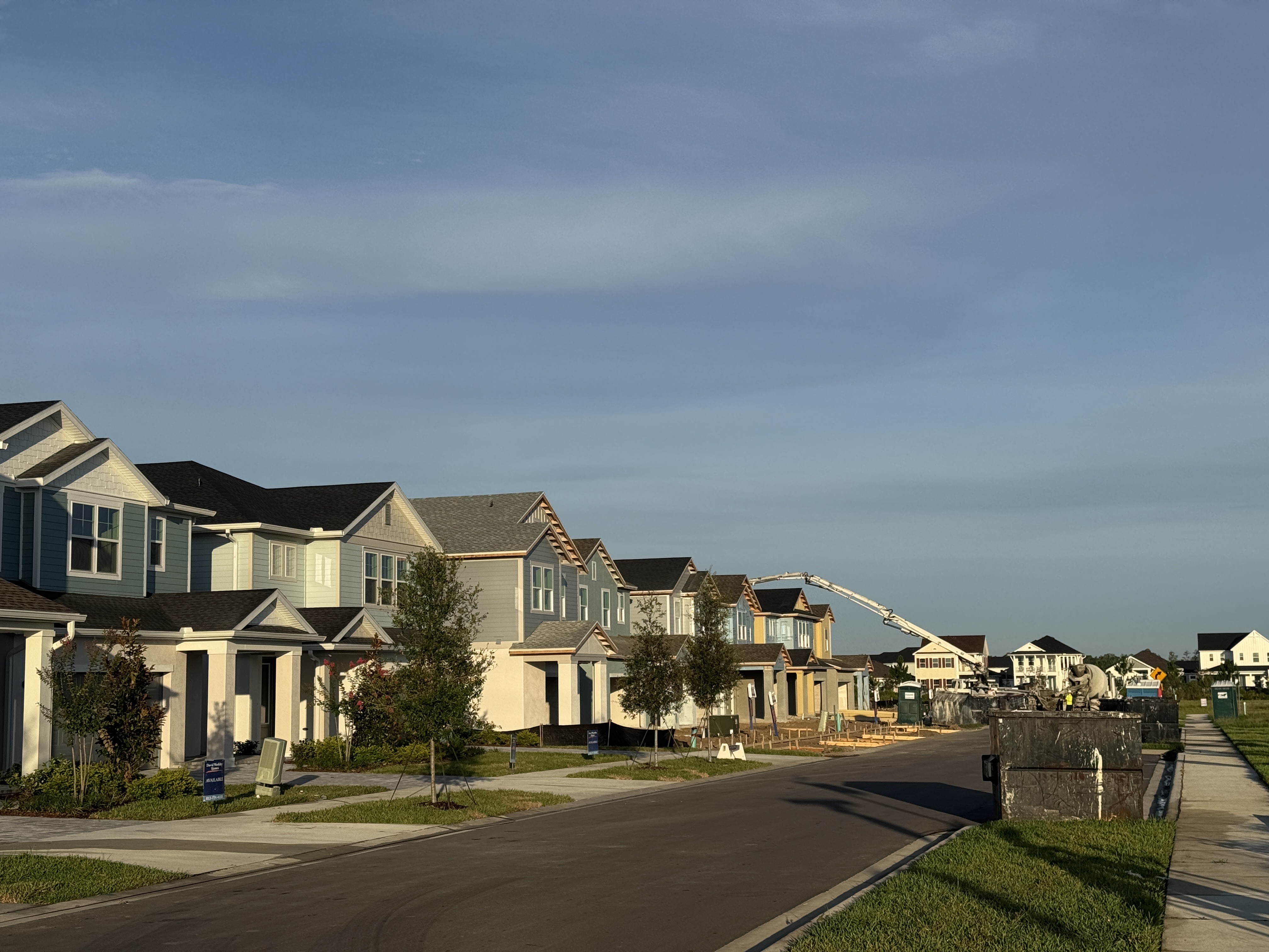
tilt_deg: +6.6
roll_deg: +0.6
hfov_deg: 39.7
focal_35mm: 48
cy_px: 476
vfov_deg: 30.3
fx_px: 1760
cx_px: 634
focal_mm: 6.76
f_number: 1.78
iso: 64
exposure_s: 1/5376
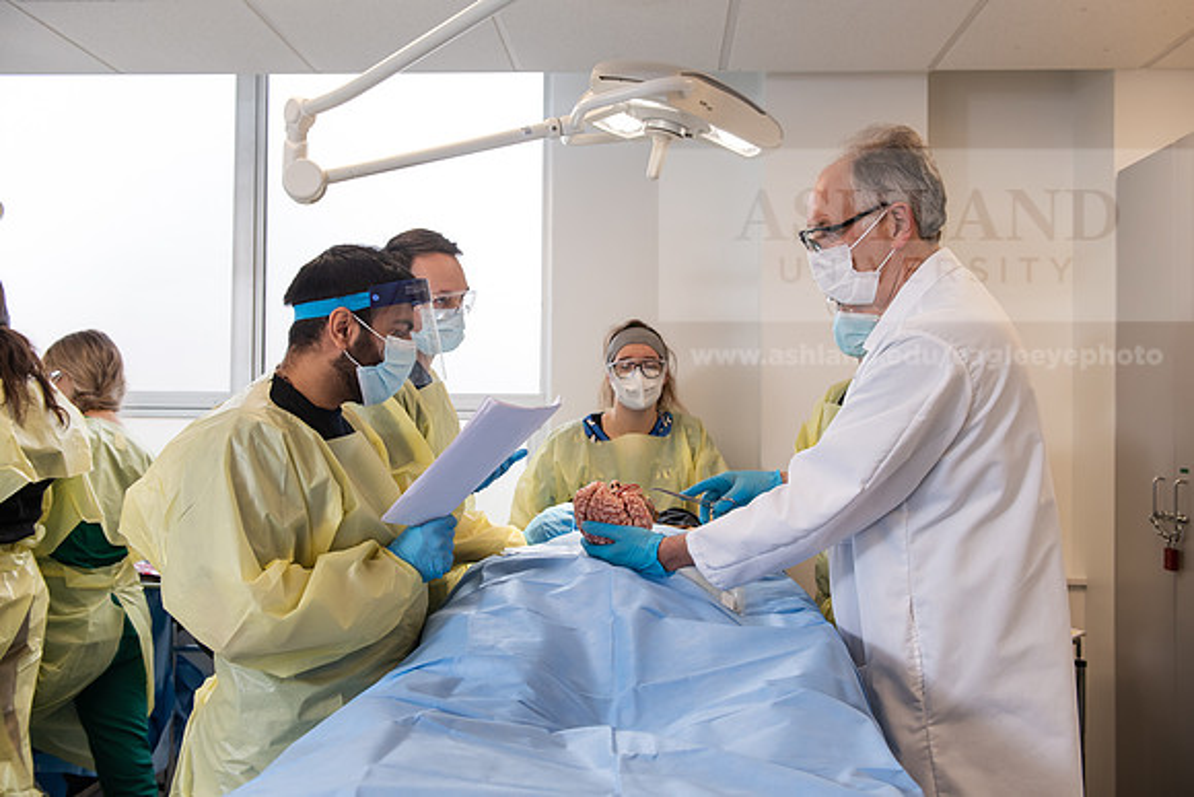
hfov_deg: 58.7
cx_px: 597
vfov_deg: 41.1
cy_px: 398
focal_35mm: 32
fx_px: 1062
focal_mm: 32
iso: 500
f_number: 4.5
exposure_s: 1/200
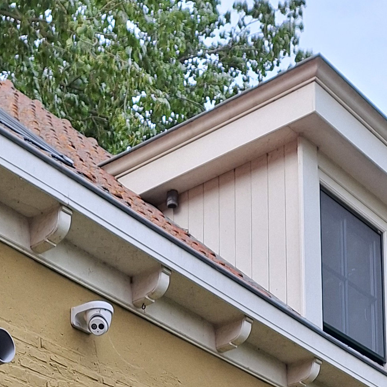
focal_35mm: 84
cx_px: 162
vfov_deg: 17.7
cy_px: 636
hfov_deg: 20.6
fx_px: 1062
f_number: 1.8
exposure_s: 1/343
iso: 40
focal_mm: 5.54
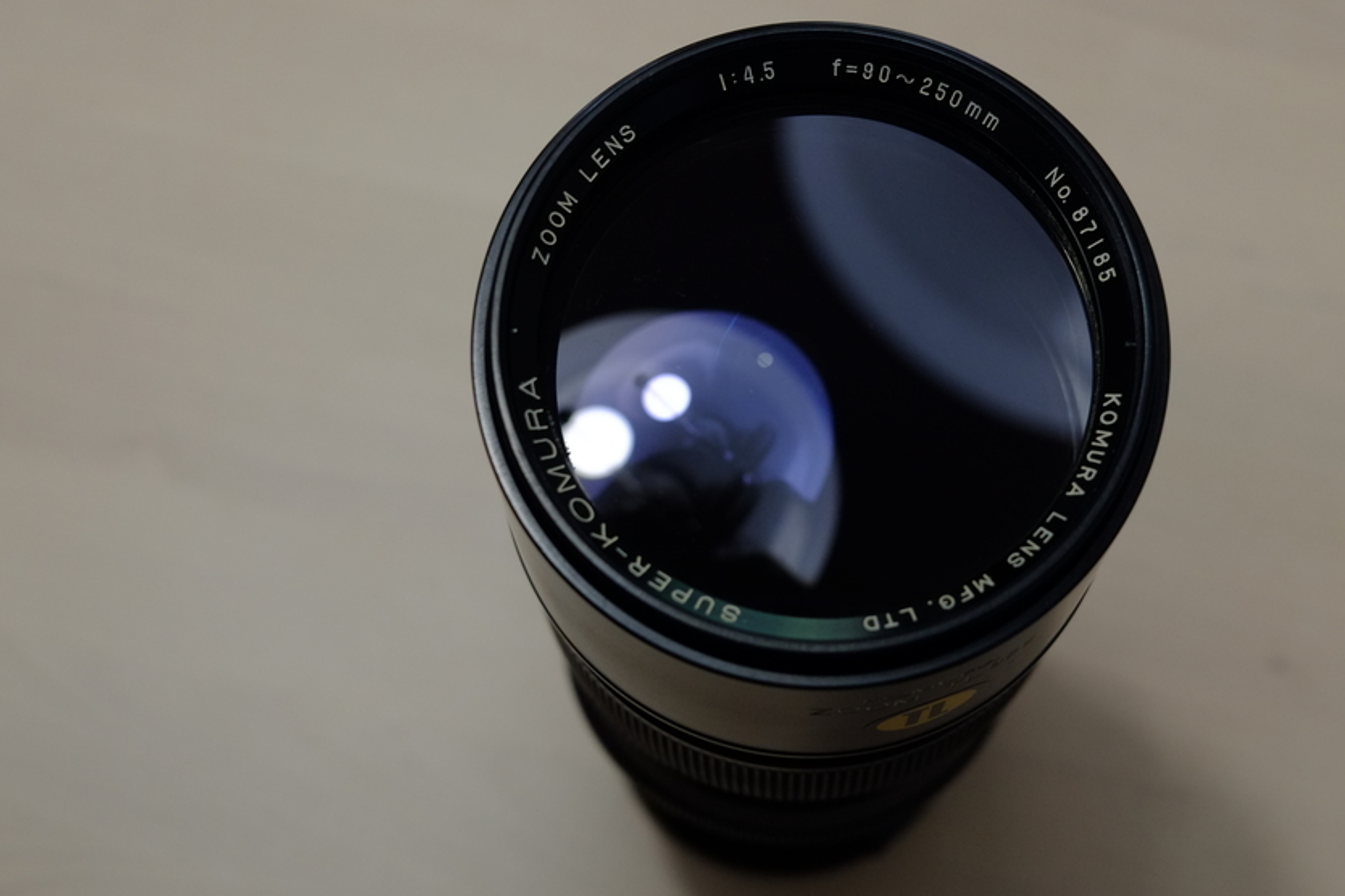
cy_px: 343
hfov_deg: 33.7
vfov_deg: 22.9
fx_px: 2204
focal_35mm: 59
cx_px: 850
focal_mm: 27
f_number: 4.5
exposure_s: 1/60
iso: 500
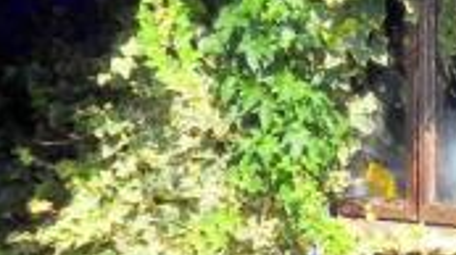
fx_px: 1063
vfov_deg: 13.6
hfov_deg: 20.8
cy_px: 209
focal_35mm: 88
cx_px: 673
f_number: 7.5
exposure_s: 1/180
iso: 80
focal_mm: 4.2
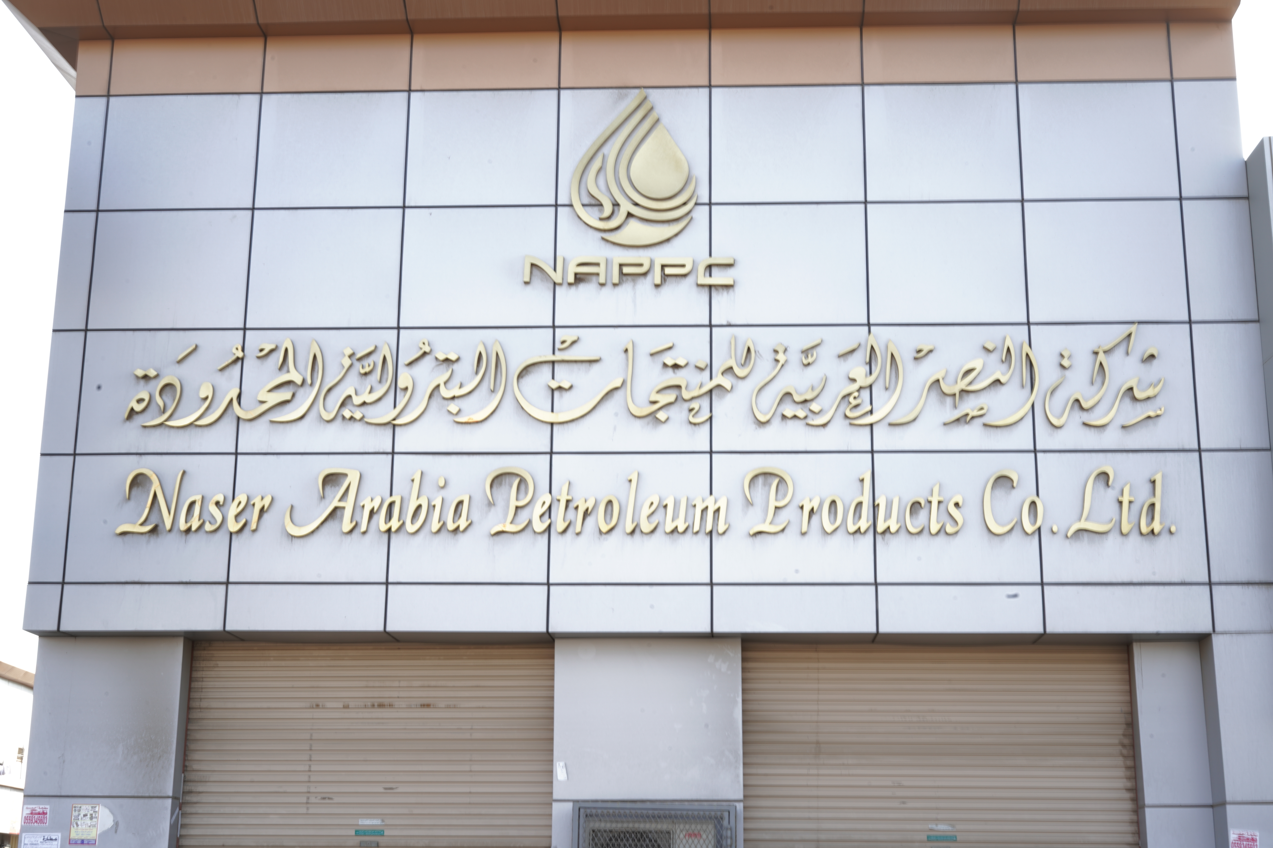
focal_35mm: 50
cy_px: 424
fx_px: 1768
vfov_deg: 27.0
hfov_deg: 39.6
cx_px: 636
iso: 200
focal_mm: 50
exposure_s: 1/6
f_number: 20
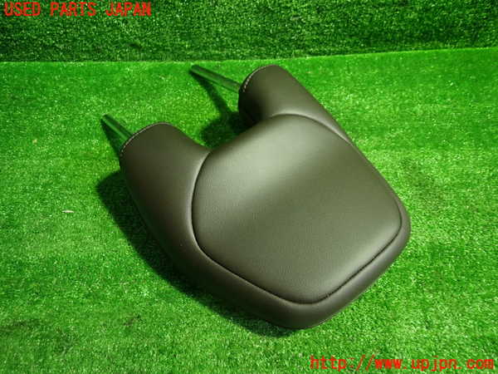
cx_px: 249
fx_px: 360
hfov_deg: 69.4
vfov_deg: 54.9
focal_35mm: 25
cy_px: 187
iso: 320
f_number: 2
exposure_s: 1/30
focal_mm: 4.5
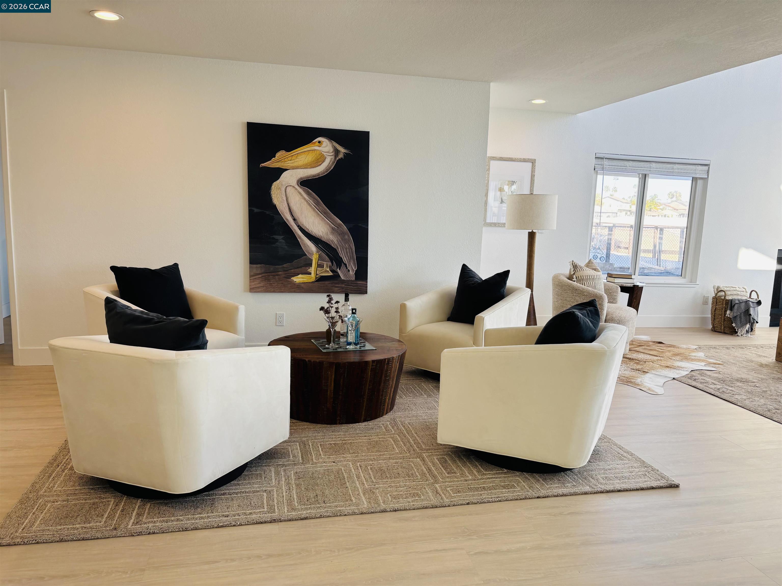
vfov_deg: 53.1
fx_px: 587
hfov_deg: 67.3
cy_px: 293
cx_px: 391
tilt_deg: -7.6
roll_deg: -1.6
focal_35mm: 26
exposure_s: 1/144
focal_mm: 5.96
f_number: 1.6
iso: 40
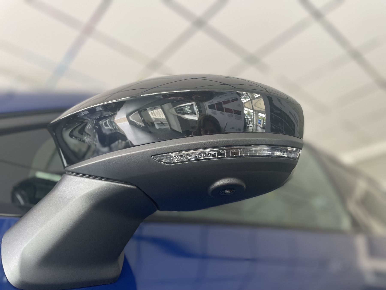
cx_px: 193
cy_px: 145
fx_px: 290
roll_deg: +0.3
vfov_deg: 53.1
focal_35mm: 26
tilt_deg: +25.1
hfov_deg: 67.3
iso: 125
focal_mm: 4.2
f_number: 1.6
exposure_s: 1/79
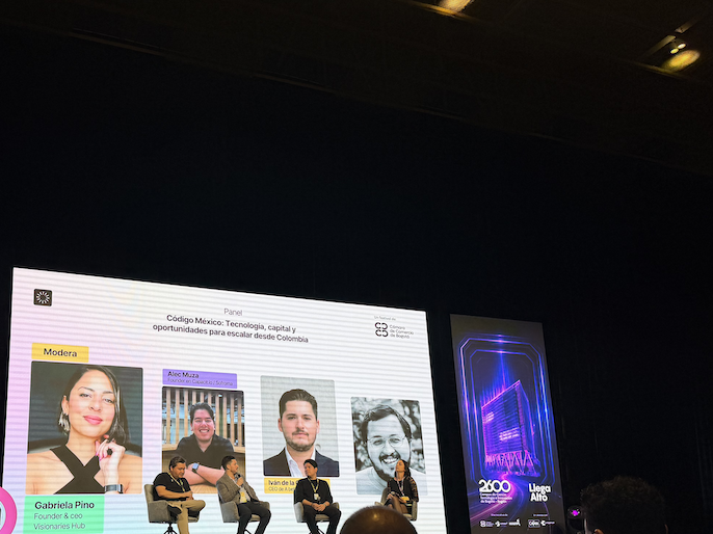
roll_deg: +2.2
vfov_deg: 39.9
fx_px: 721
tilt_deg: +13.6
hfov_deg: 51.7
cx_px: 238
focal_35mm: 35
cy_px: 375
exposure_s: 1/120
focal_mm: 6.76
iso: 64
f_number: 1.78
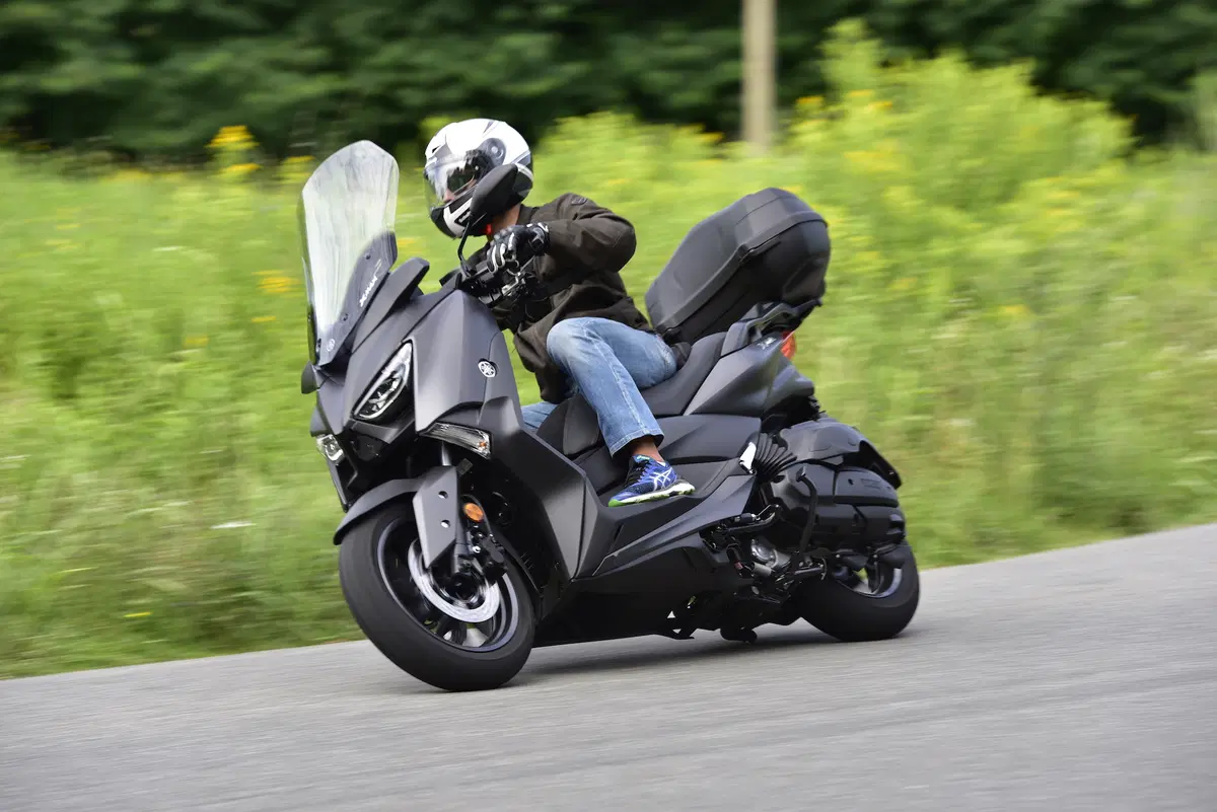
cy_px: 406
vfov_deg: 9.2
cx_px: 608
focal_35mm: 150
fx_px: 5072
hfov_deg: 13.7
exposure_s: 1/160
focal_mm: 150
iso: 160
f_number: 6.3
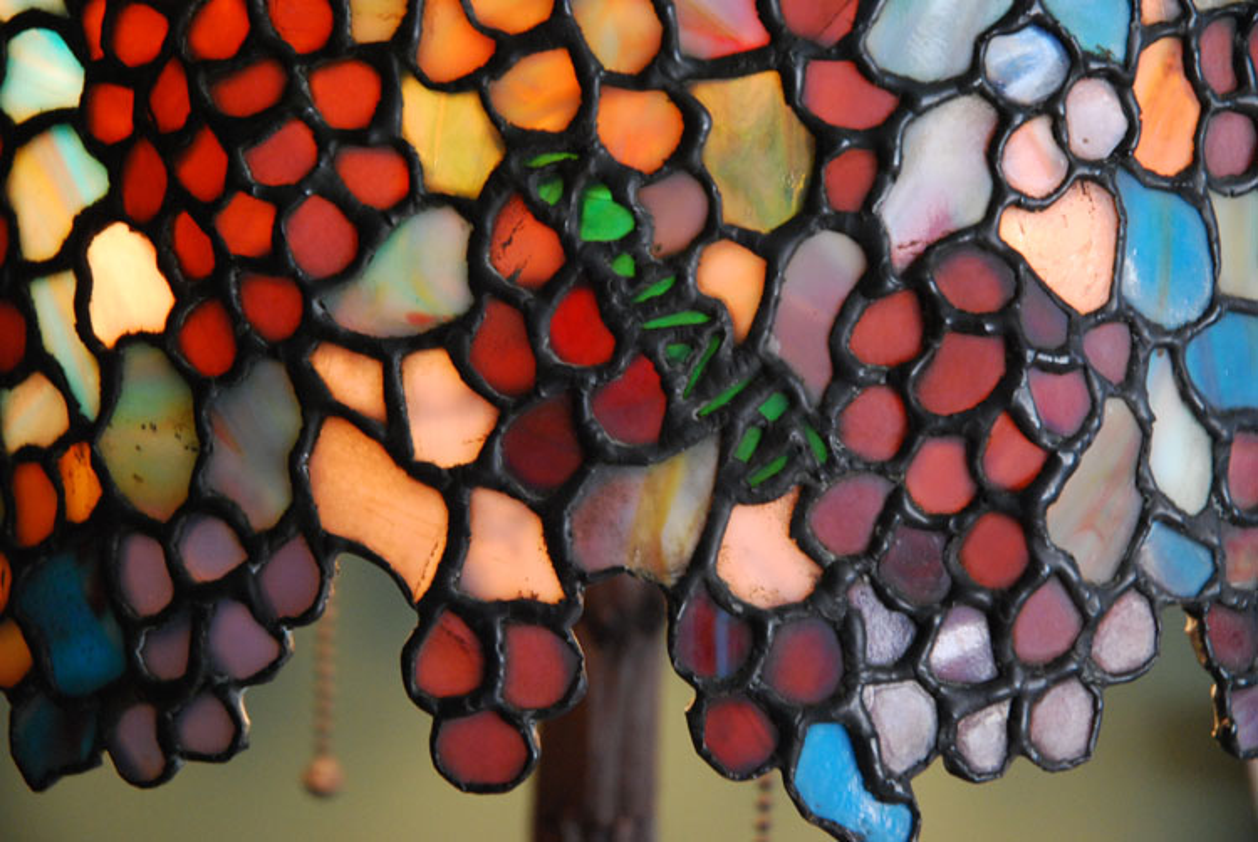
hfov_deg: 19.4
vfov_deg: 13.1
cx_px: 629
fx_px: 3673
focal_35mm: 105
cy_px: 421
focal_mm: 70
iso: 1100
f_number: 4.5
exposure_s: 1/30
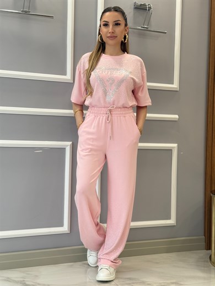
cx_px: 108
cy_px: 143
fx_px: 398
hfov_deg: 30.3
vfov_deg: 39.7
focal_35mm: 48
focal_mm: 6.76
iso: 64
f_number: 1.78
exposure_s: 1/121
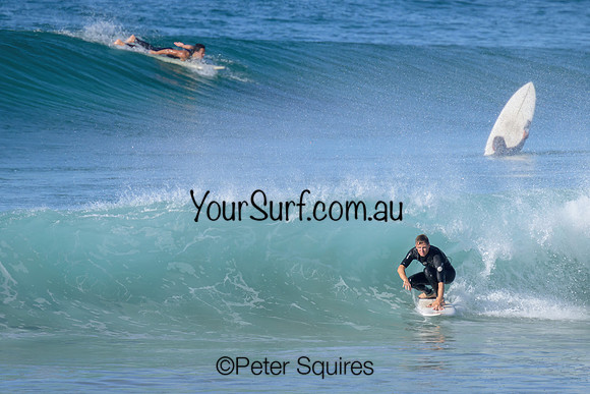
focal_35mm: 1022
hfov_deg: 2.0
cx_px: 336
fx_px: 16755
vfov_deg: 1.3
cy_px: 252
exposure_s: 1/1250
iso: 560
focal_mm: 800
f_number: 11
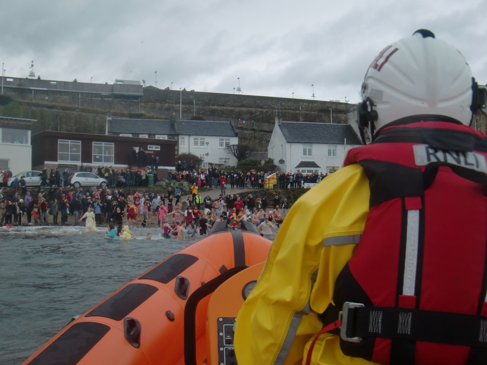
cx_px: 244
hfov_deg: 49.0
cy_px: 182
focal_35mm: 38
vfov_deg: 37.7
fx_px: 535
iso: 80
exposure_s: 1/60
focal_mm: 6.66
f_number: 3.9
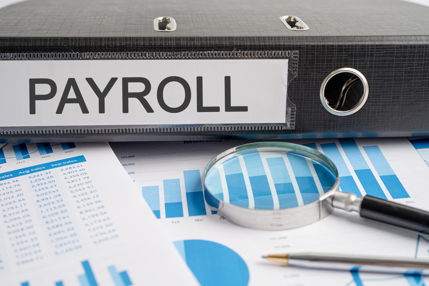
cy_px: 155
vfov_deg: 24.2
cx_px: 203
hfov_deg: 35.6
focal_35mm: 56
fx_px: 667
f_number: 5
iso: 100
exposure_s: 1/100
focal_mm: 50
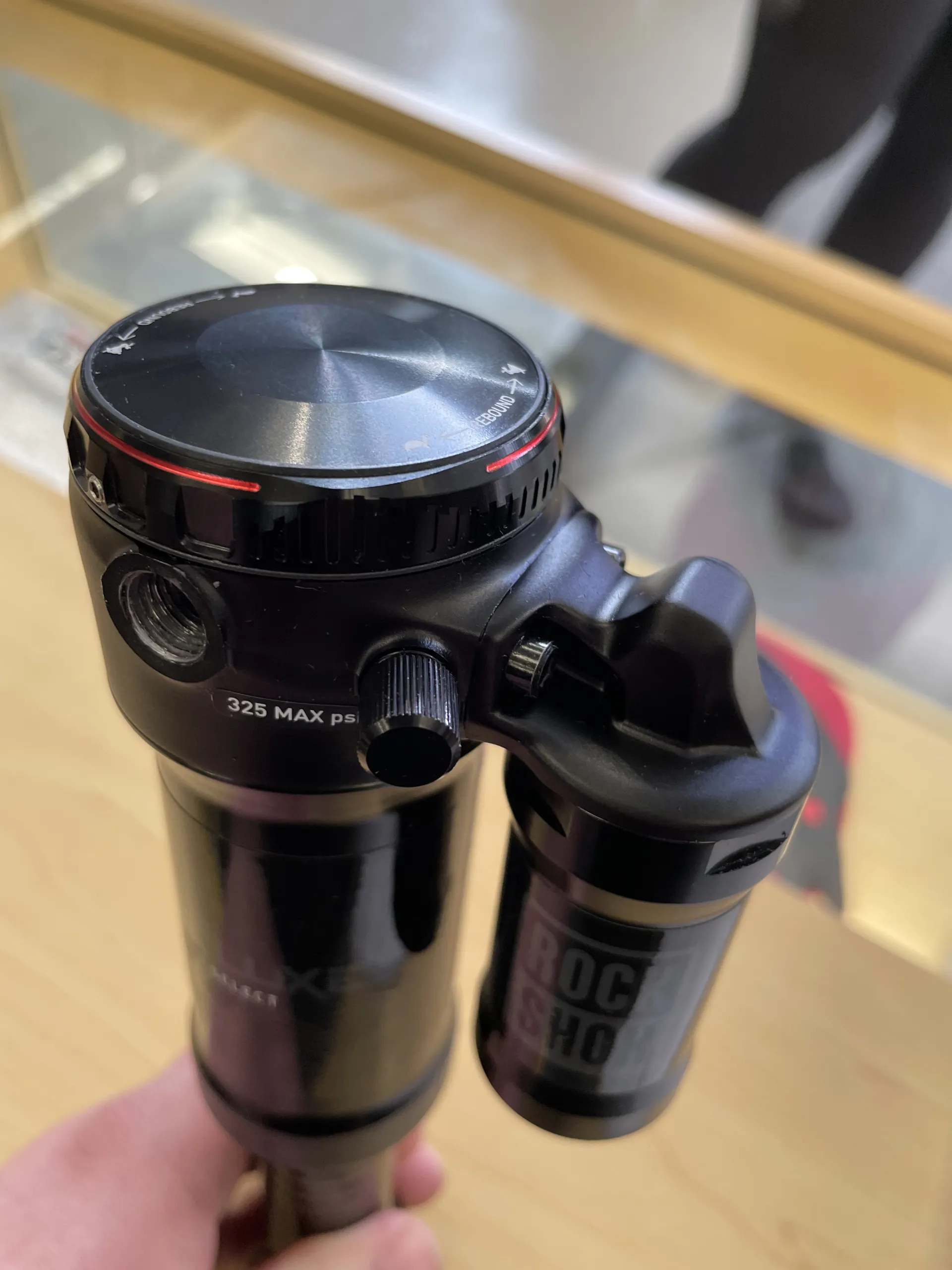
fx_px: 953
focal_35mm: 26
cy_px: 635
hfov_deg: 53.1
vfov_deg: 67.3
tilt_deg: -56.9
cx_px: 476
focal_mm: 4.2
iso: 125
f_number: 1.6
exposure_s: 1/109
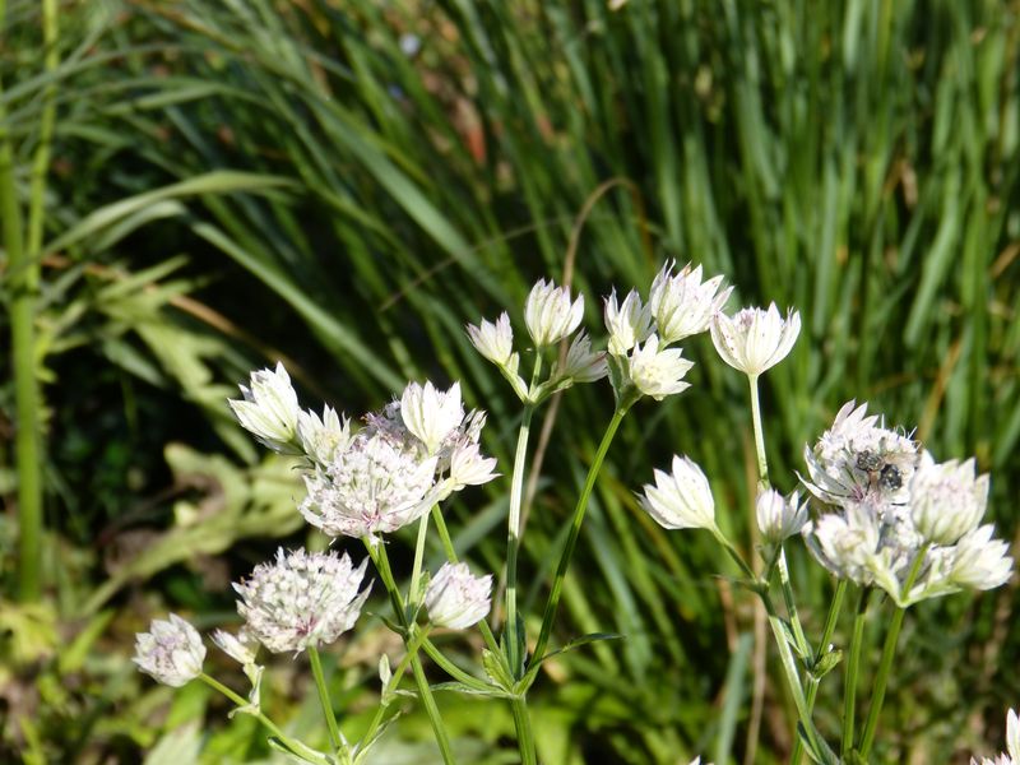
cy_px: 382
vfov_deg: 13.0
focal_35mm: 114
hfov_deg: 17.3
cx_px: 510
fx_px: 3359
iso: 100
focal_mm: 20.4
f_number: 4
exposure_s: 1/400
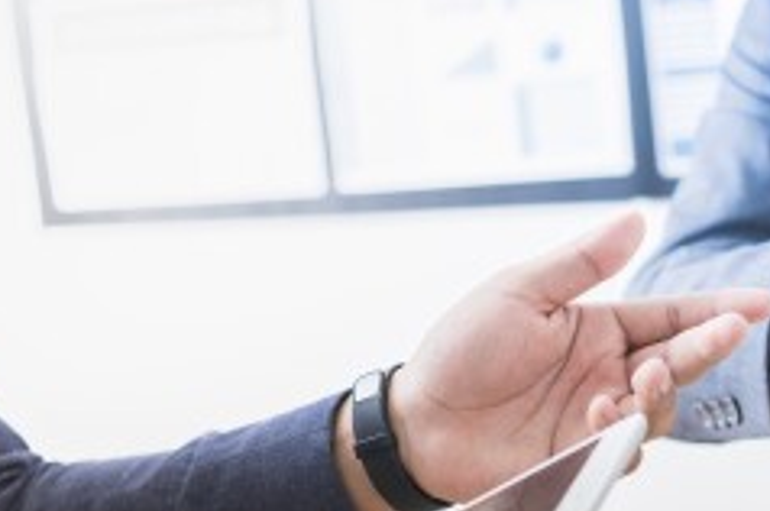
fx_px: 2157
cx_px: 628
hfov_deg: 20.0
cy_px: 437
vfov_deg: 13.4
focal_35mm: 101
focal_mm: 50
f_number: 2.8
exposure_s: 1/100
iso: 100
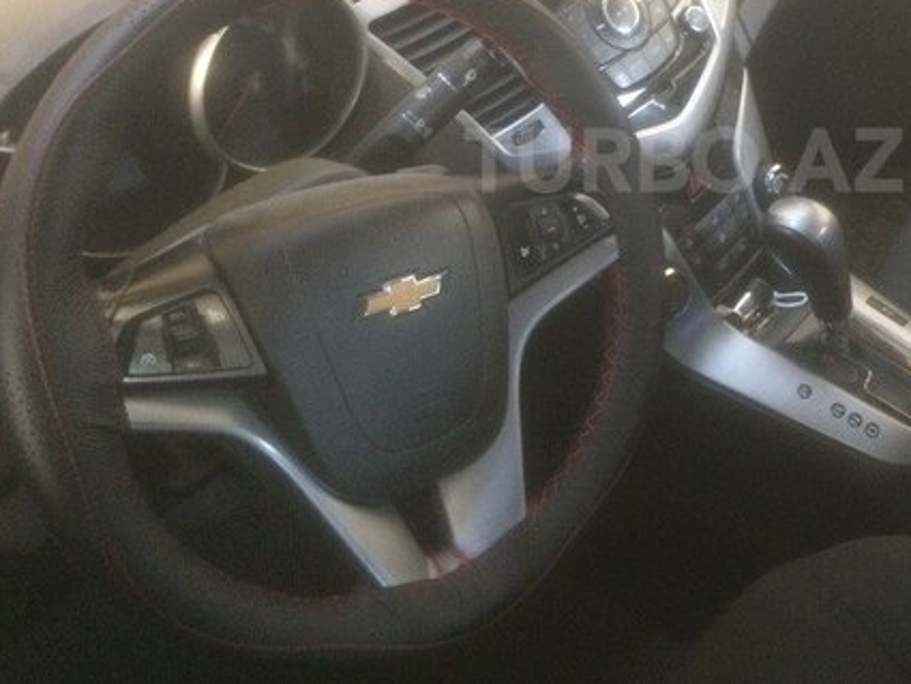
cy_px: 160
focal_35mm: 45
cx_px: 684
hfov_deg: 40.9
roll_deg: +4.1
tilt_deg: -36.8
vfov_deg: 31.5
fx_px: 1185
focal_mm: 4.15
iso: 320
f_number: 2.2
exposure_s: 1/20
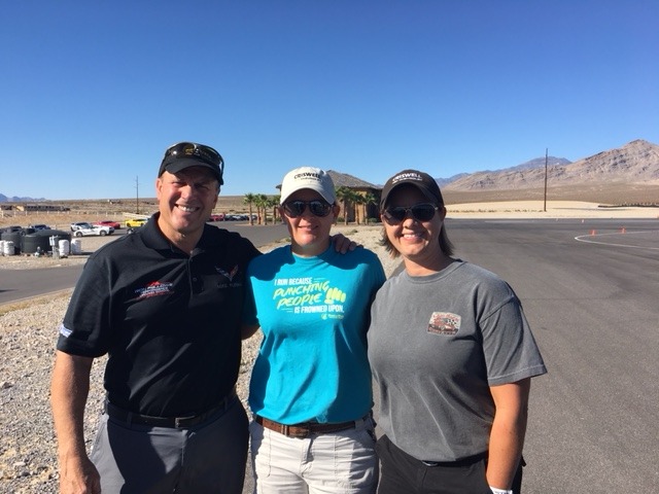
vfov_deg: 48.2
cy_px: 247
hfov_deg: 61.7
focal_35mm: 29
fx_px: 552
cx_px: 330
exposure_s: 1/1399
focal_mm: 4.15
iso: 25
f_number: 2.2
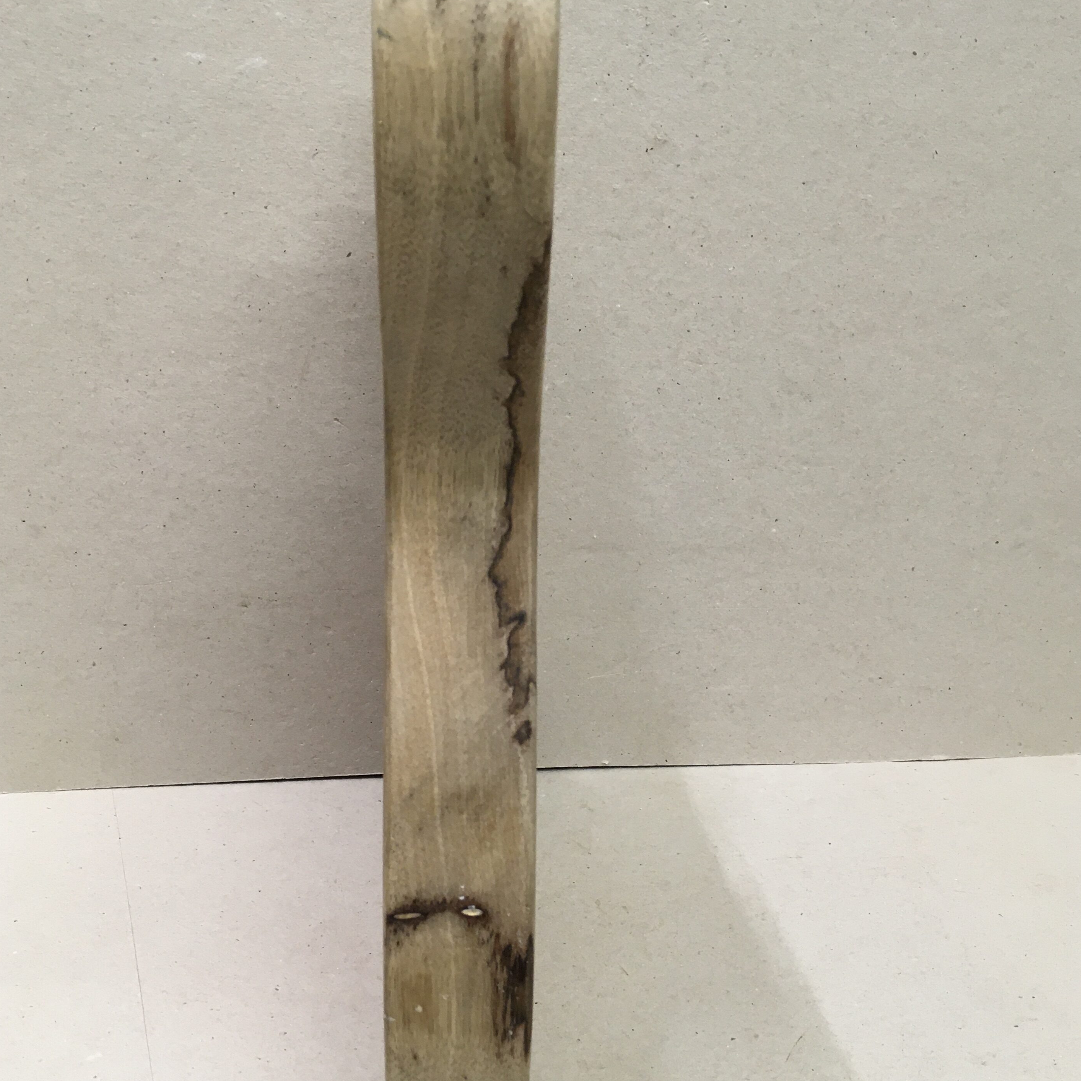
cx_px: 531
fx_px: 1307
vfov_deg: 44.8
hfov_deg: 44.9
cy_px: 621
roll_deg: -2.4
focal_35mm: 37
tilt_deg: -22.3
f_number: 2.2
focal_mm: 4.15
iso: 100
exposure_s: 1/33
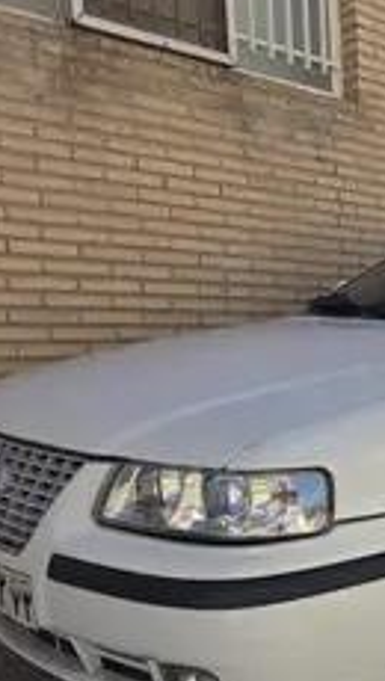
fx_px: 886
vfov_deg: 41.8
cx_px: 506
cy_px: 423
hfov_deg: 21.9
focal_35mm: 49
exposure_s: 1/4237
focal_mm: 6.3
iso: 80
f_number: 1.7
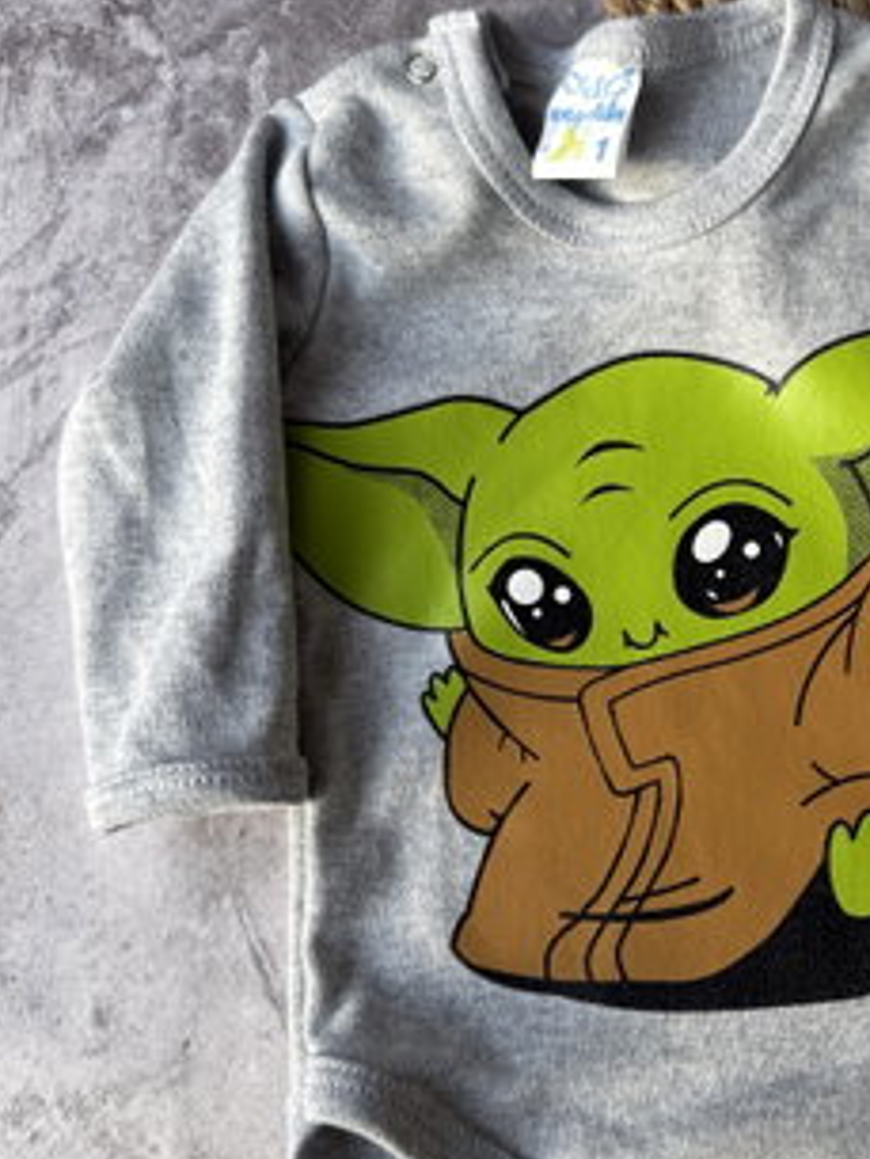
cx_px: 726
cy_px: 644
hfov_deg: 33.2
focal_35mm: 42
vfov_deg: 44.7
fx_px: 1406
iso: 64
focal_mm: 6.76
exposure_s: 1/161
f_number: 1.78
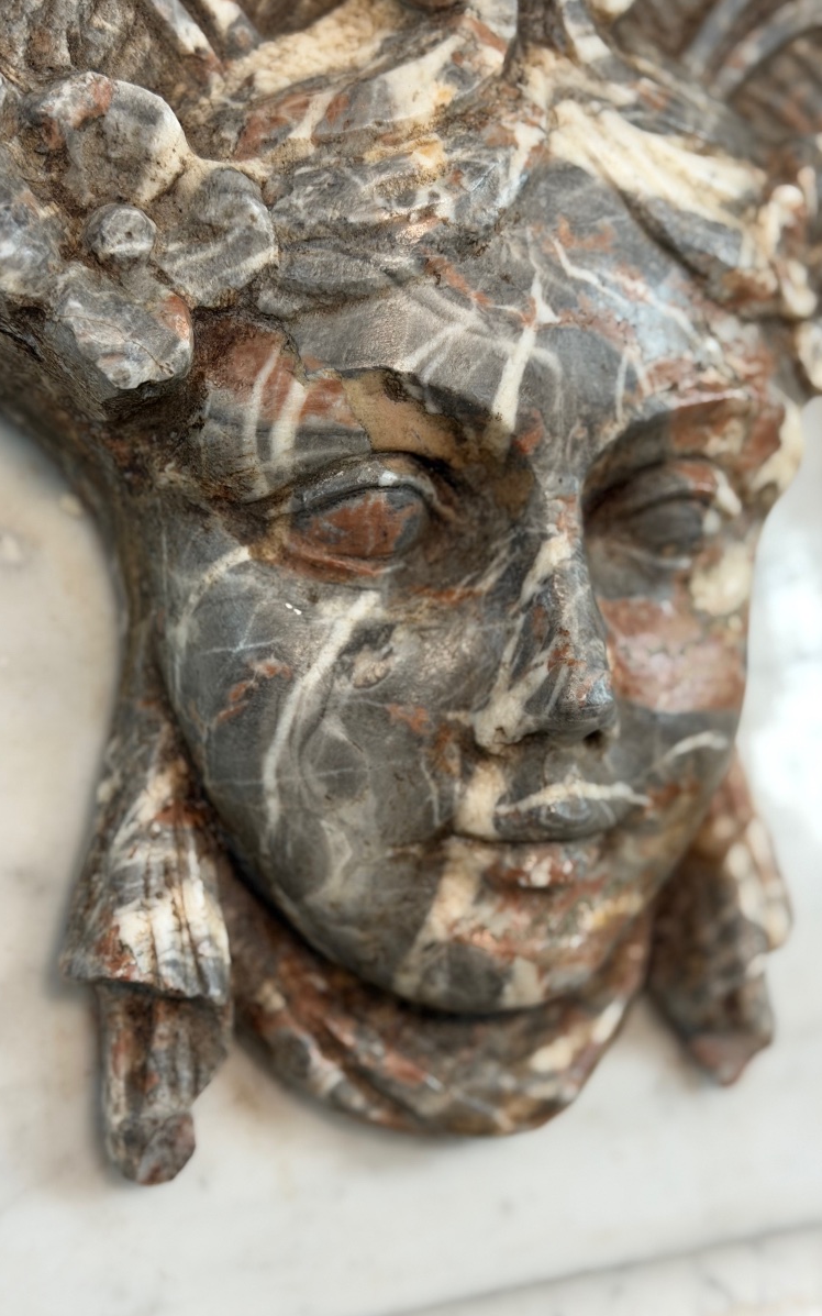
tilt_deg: -6.6
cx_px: 448
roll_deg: -0.1
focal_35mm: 51
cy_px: 657
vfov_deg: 39.6
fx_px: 1828
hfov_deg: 25.3
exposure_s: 1/60
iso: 160
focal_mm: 6.76
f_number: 1.78
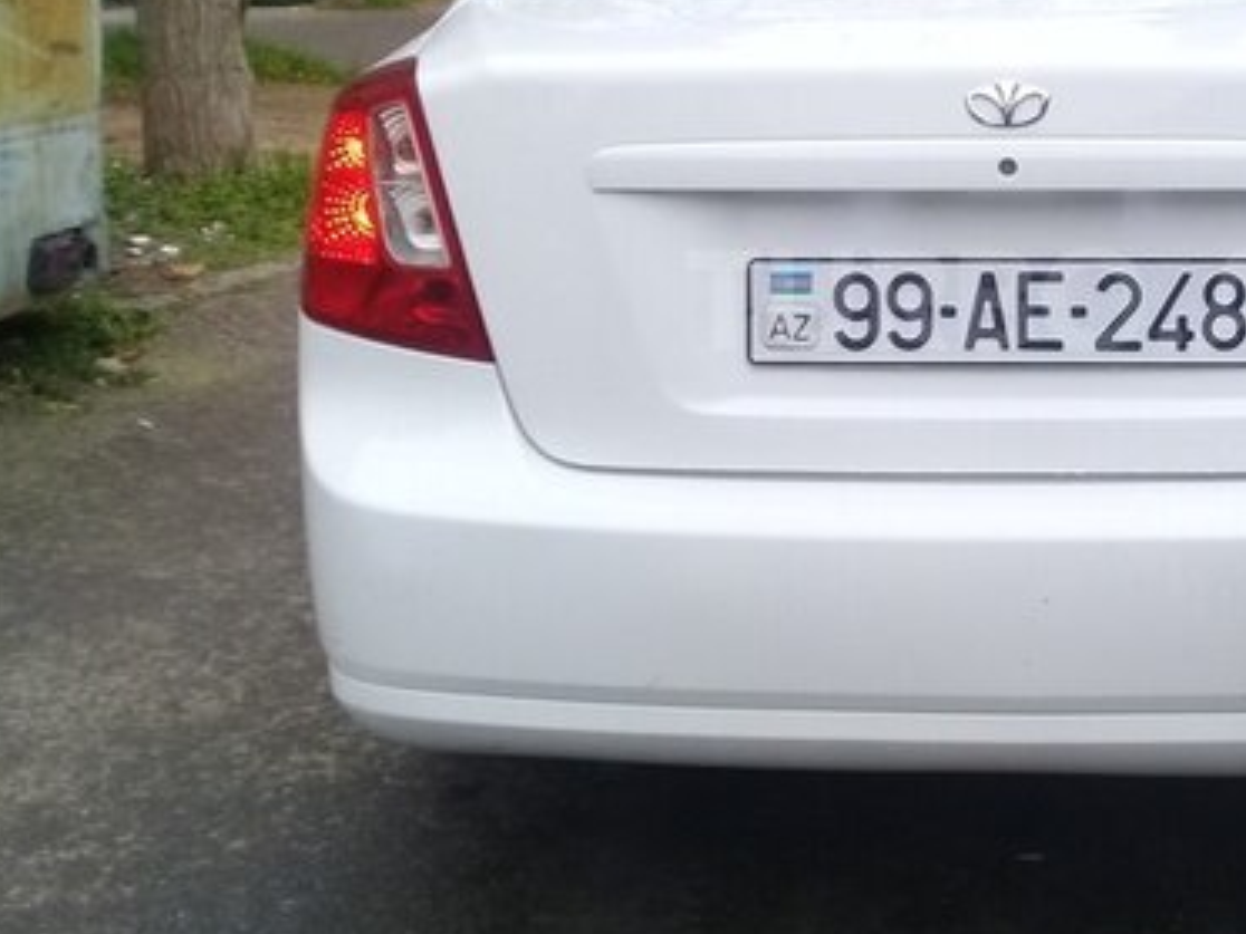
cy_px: 300
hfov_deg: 33.7
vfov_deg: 26.4
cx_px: 1028
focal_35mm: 55
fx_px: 1980
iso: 50
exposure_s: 1/131
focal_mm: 3.3
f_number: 2.2
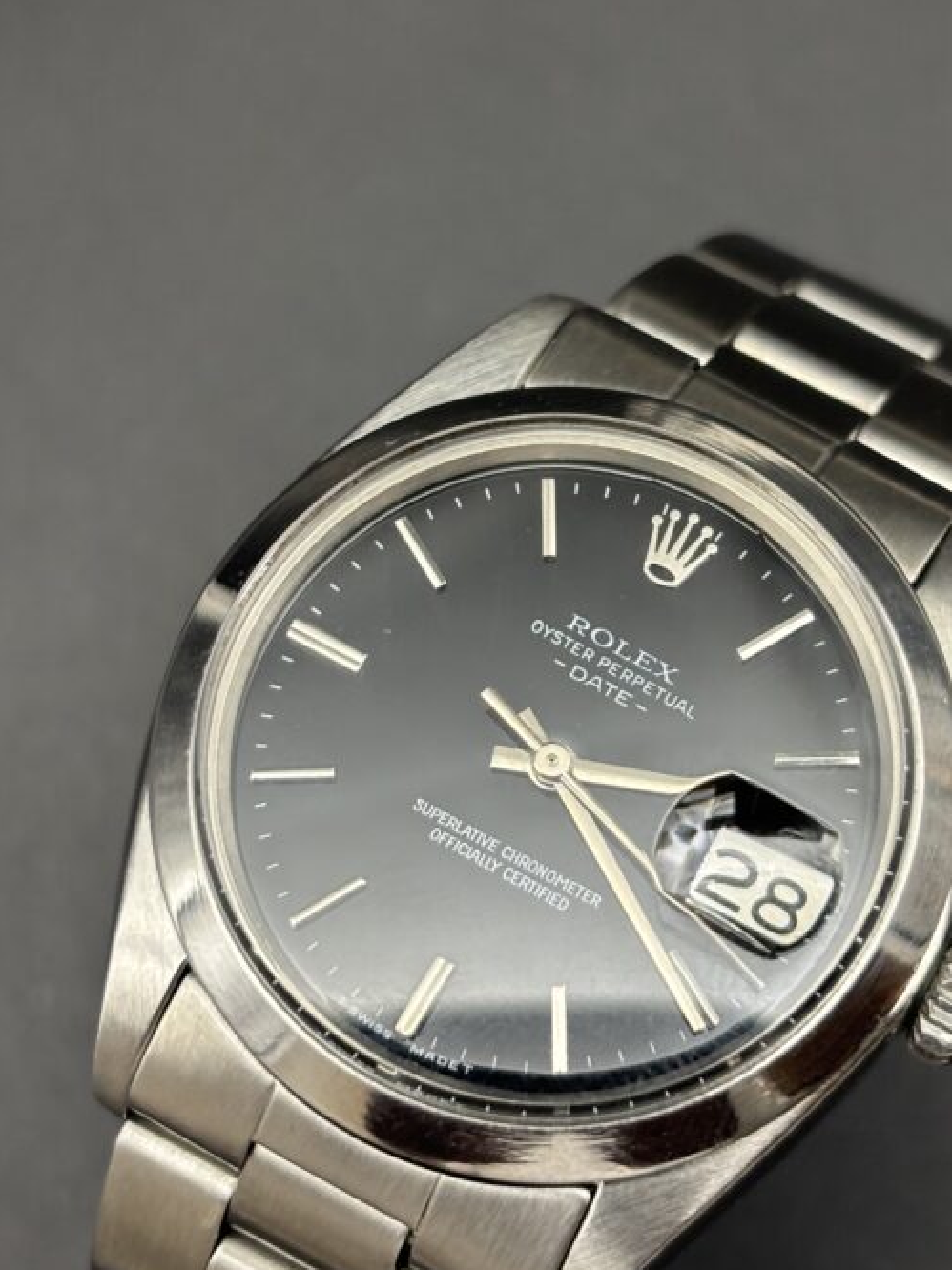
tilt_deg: -76.7
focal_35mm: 80
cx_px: 528
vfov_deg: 24.4
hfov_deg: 18.4
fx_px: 2935
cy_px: 585
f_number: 1.6
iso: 100
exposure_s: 1/60
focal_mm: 5.96
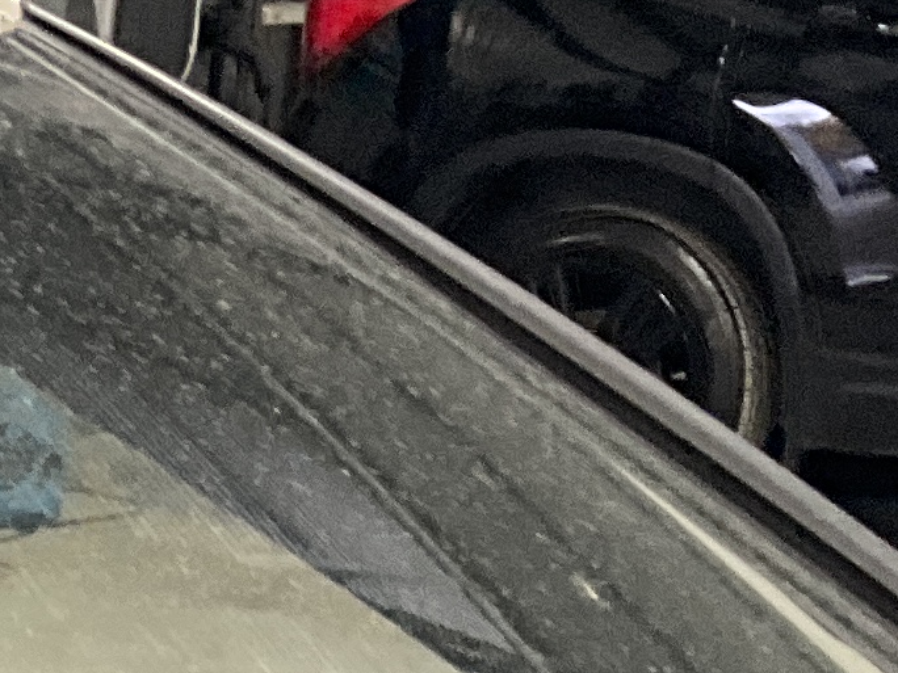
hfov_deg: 10.5
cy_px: 1553
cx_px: -956
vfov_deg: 8.1
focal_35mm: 171
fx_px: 4436
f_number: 1.8
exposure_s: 1/60
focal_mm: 3
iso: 160
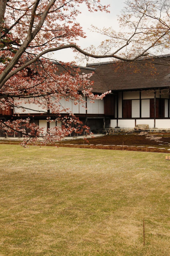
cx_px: 85
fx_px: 373
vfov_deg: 37.9
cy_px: 128
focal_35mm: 52
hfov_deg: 25.7
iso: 500
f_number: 10
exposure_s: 1/400
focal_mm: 35
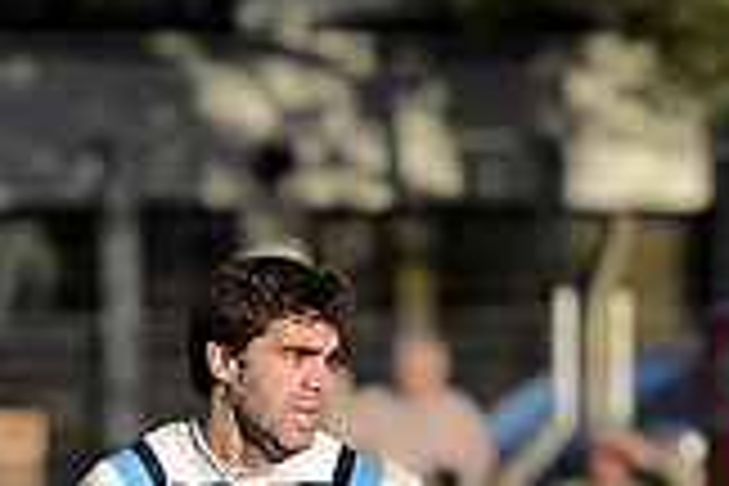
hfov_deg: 3.0
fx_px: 14113
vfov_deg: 2.0
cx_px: 4
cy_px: 853
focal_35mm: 697
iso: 320
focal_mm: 195
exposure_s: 1/2000
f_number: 2.8
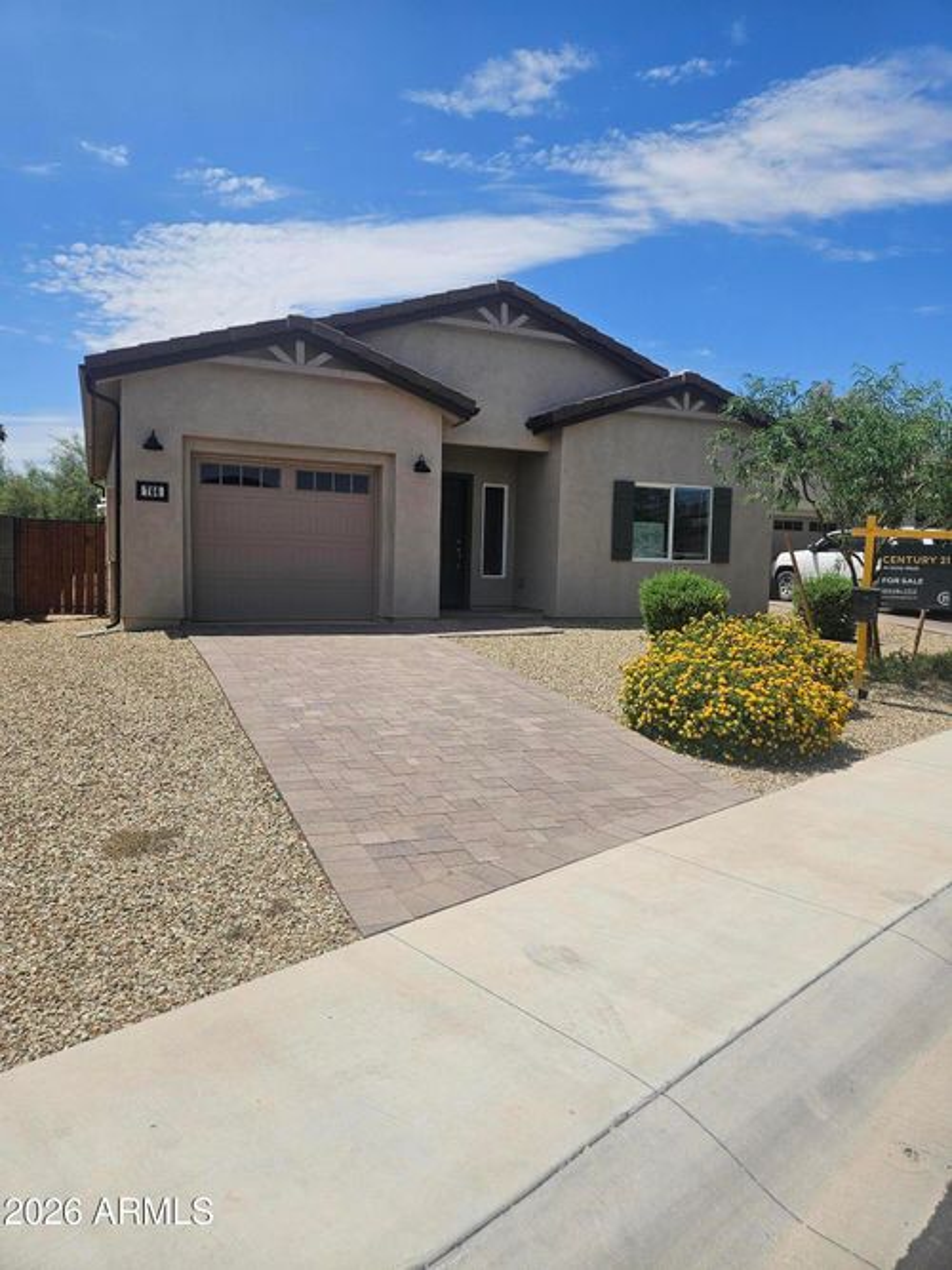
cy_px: 635
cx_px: 476
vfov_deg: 73.9
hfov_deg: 58.9
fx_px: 844
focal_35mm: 23
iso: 25
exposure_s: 1/3474
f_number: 1.8
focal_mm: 5.4
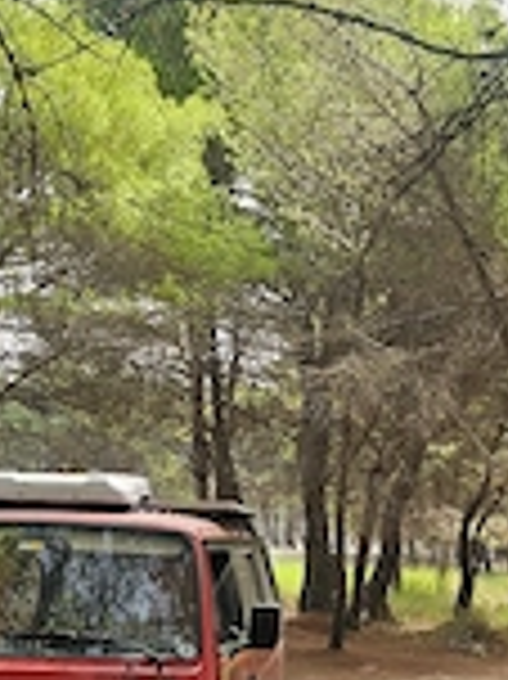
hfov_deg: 23.8
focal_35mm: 61
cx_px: 355
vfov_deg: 31.1
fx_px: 1195
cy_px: 513
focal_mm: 6.3
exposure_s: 1/159
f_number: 1.7
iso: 12
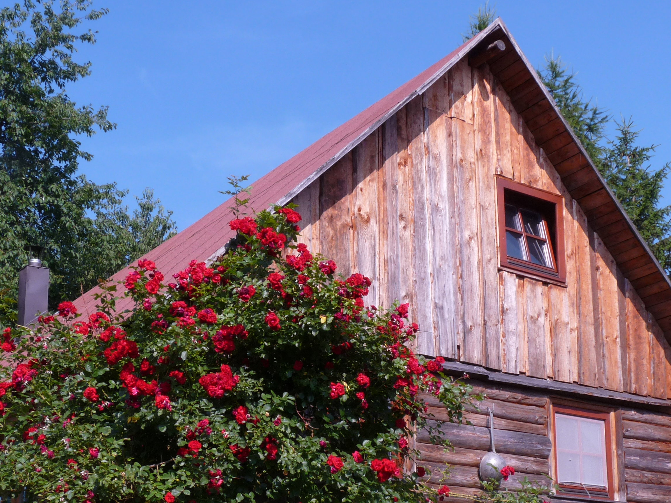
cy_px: 353
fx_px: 1105
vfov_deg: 25.5
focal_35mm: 57
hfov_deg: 33.8
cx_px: 341
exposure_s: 1/320
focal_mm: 6.4
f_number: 6.3
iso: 100
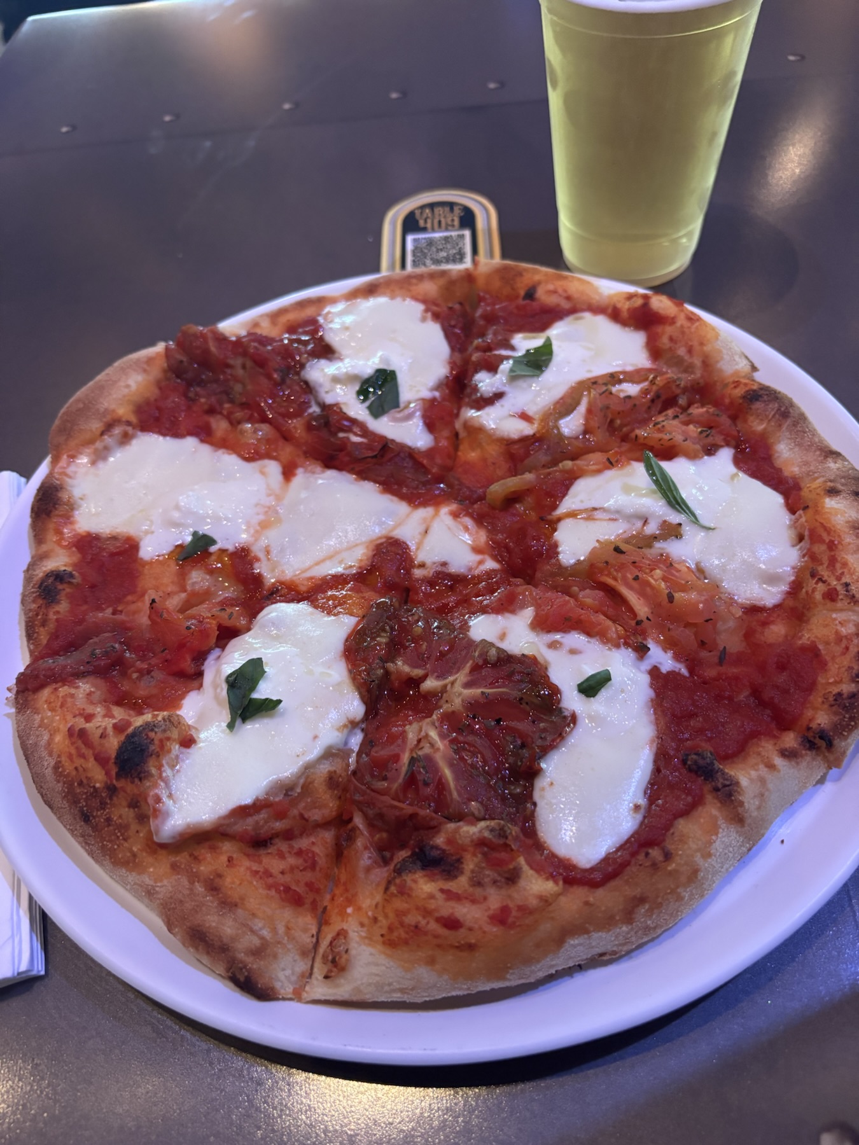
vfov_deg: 67.3
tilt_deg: -51.4
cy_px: 572
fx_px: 860
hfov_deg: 53.1
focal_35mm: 26
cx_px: 430
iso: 500
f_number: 1.6
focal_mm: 5.96
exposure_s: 1/43
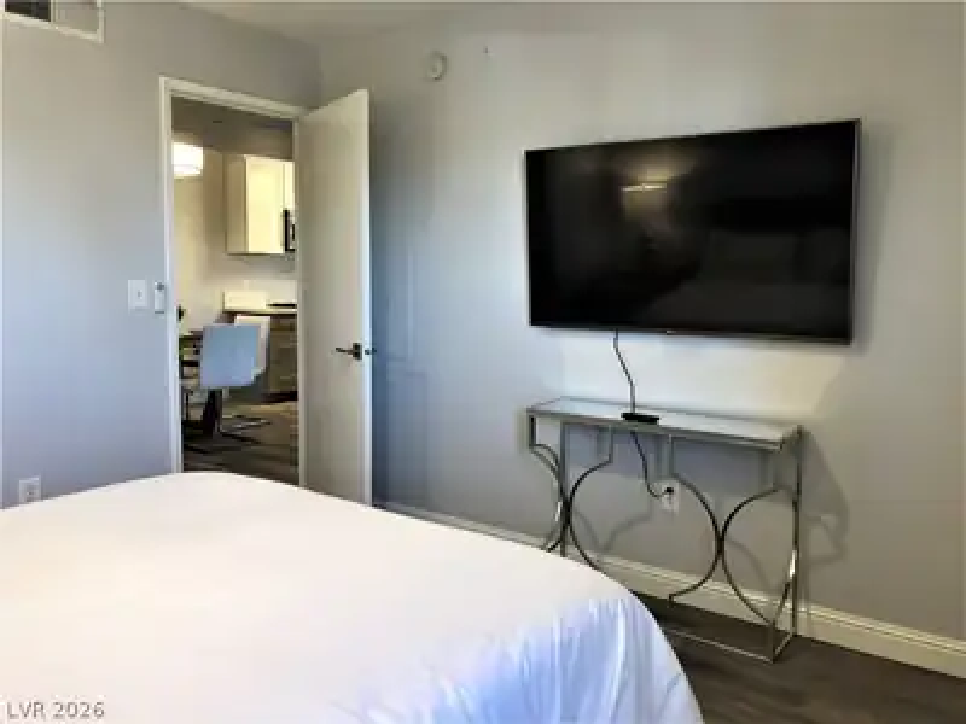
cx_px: 483
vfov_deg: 49.7
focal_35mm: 28
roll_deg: -1.7
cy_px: 362
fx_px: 781
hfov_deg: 63.4
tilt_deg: -3.7
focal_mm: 3.99
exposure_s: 1/17
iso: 40
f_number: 1.8
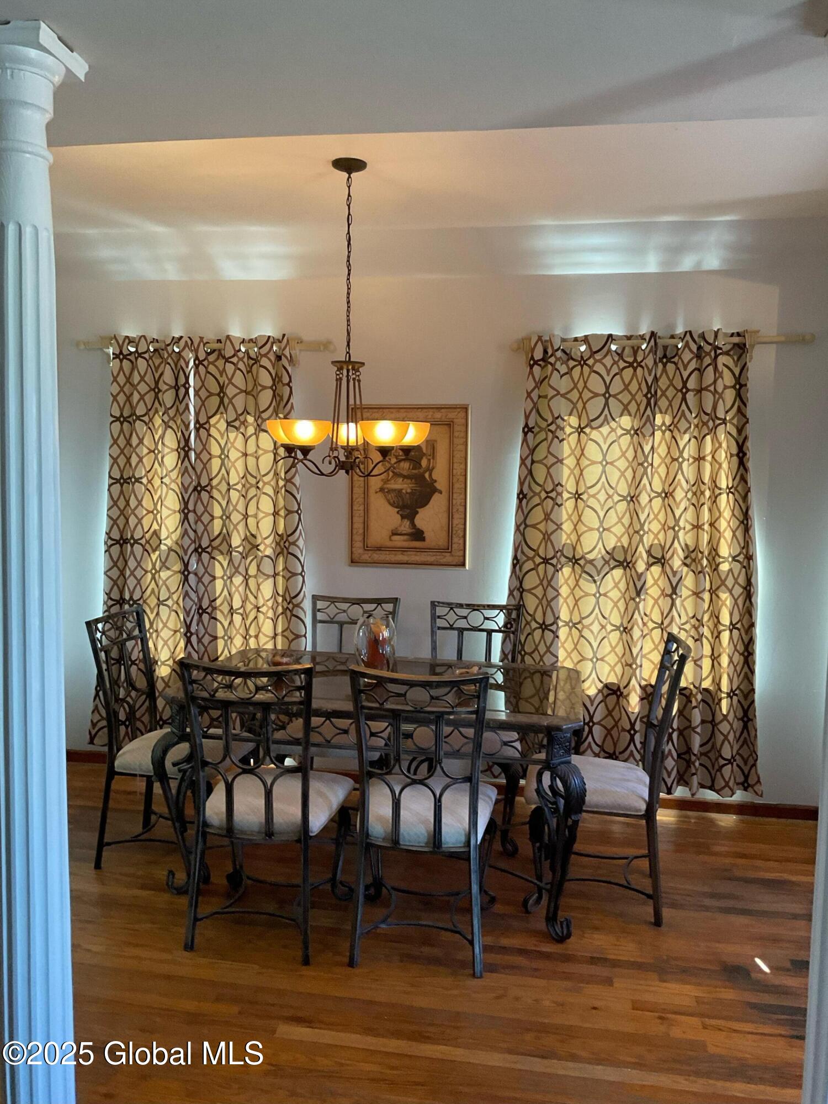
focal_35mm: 29
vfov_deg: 61.7
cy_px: 552
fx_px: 925
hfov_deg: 48.2
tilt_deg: -4.9
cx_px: 414
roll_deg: -0.1
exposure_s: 1/60
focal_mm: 3
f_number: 1.8
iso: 200
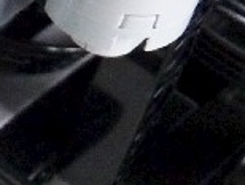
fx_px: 1269
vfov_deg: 8.2
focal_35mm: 179
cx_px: -391
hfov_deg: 9.5
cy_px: 239
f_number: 2.8
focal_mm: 4.8
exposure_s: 1/20
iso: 400
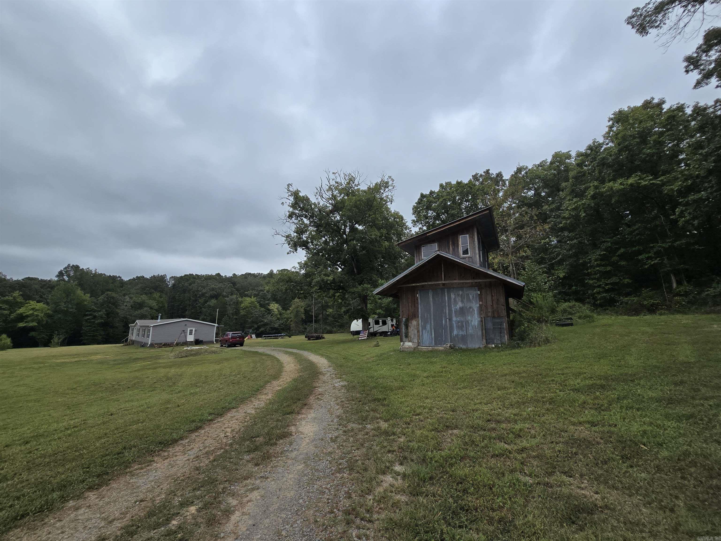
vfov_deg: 89.9
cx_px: 360
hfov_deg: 106.2
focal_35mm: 13
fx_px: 271
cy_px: 270
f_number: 2.2
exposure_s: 1/1449
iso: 50
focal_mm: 2.2
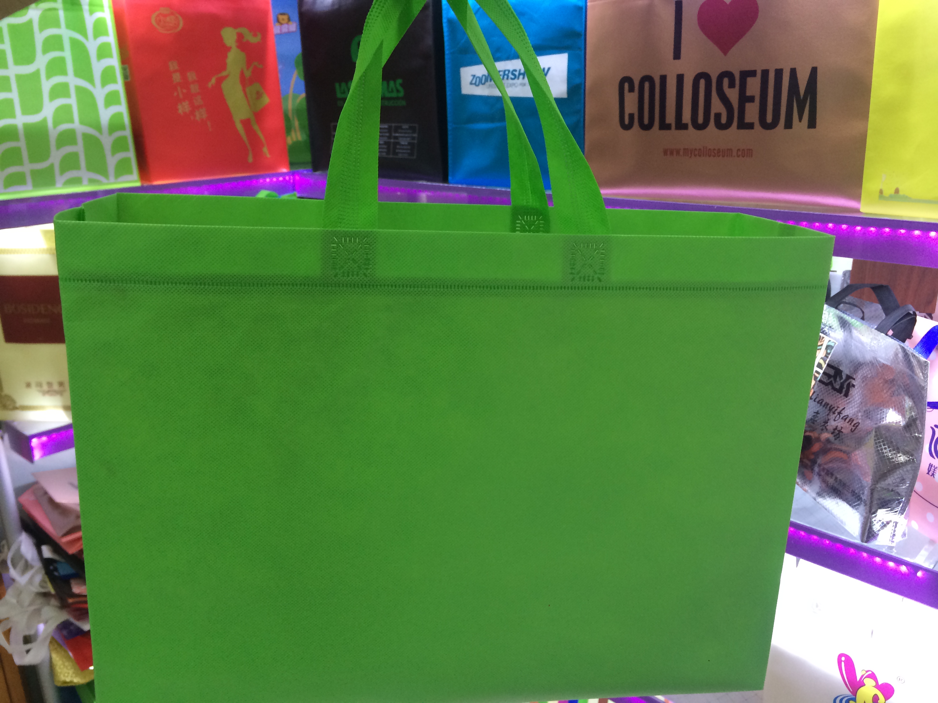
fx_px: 813
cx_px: 469
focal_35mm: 30
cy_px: 352
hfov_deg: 60.0
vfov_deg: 46.8
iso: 64
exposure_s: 1/33
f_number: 2.2
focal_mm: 4.12
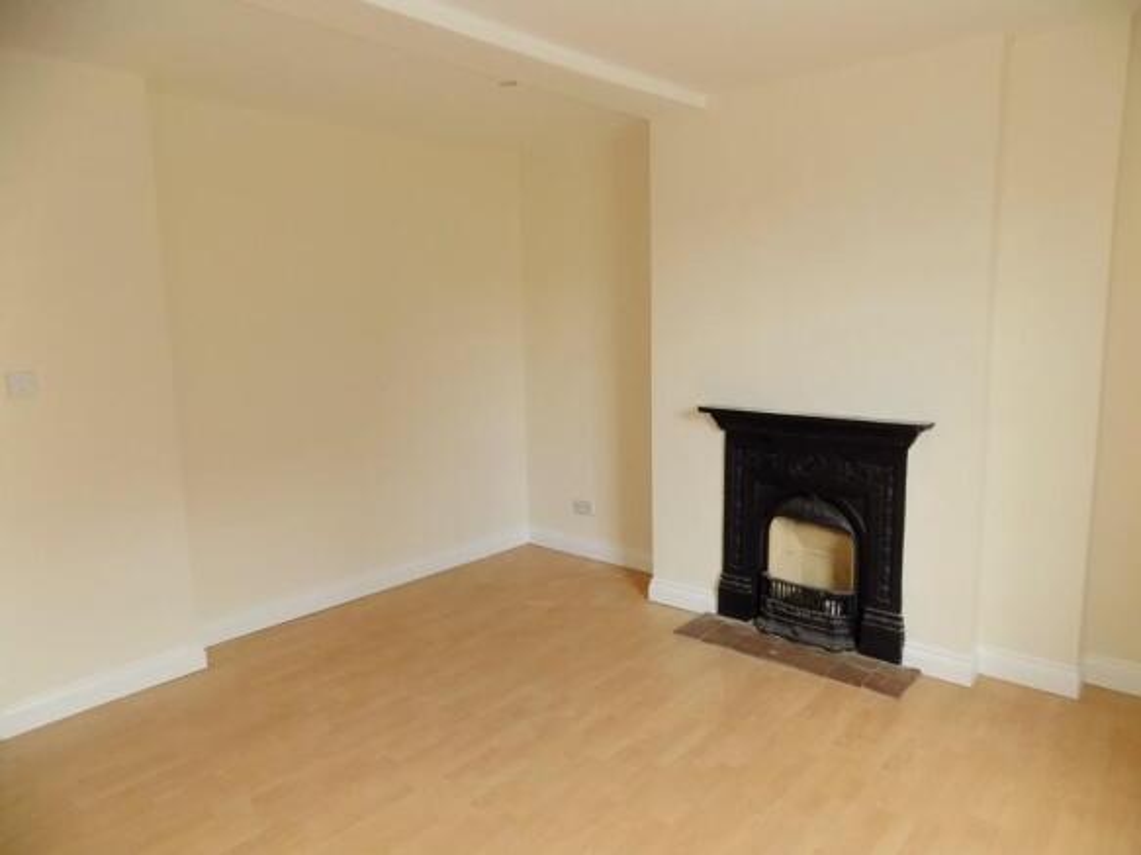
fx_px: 758
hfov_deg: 73.9
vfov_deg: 58.9
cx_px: 570
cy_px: 428
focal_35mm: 23
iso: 400
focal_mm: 4
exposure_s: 1/80
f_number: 3.1
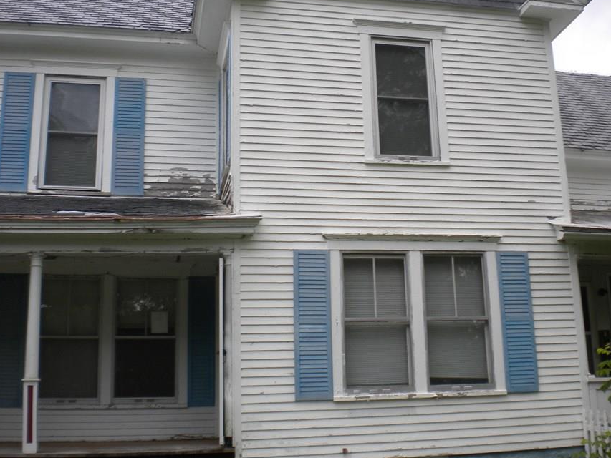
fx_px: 741
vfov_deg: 34.3
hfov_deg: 44.7
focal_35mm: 42
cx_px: 339
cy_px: 207
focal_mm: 6.3
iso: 80
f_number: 4.6
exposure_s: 1/240
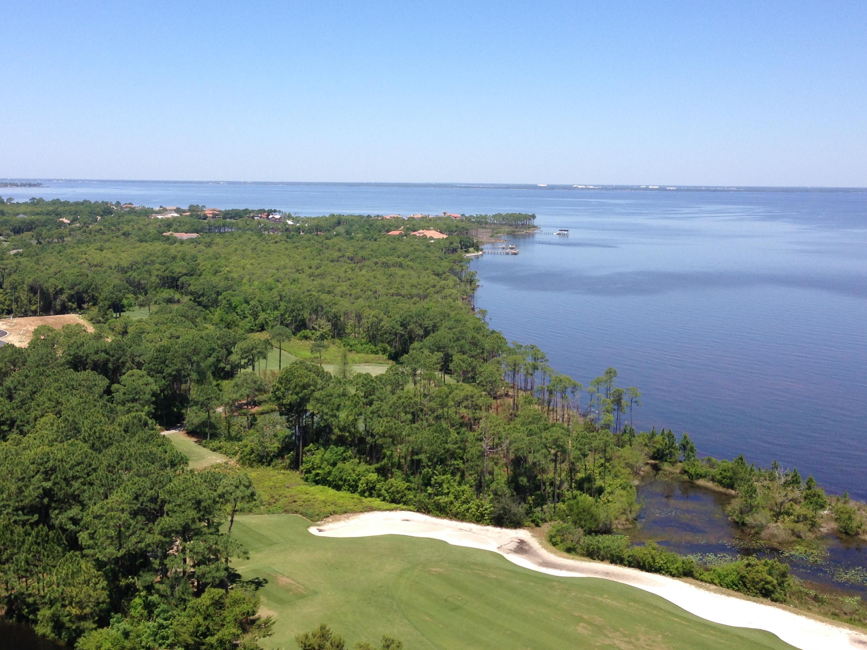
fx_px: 1027
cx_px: 403
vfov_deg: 35.0
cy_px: 254
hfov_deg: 45.7
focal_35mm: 41
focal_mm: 4.12
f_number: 2.4
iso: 50
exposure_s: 1/1506
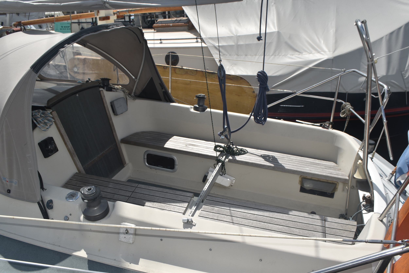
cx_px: 204
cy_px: 136
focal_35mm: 27
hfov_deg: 67.3
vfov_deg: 48.0
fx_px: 307
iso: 100
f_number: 11
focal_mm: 18
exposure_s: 1/200
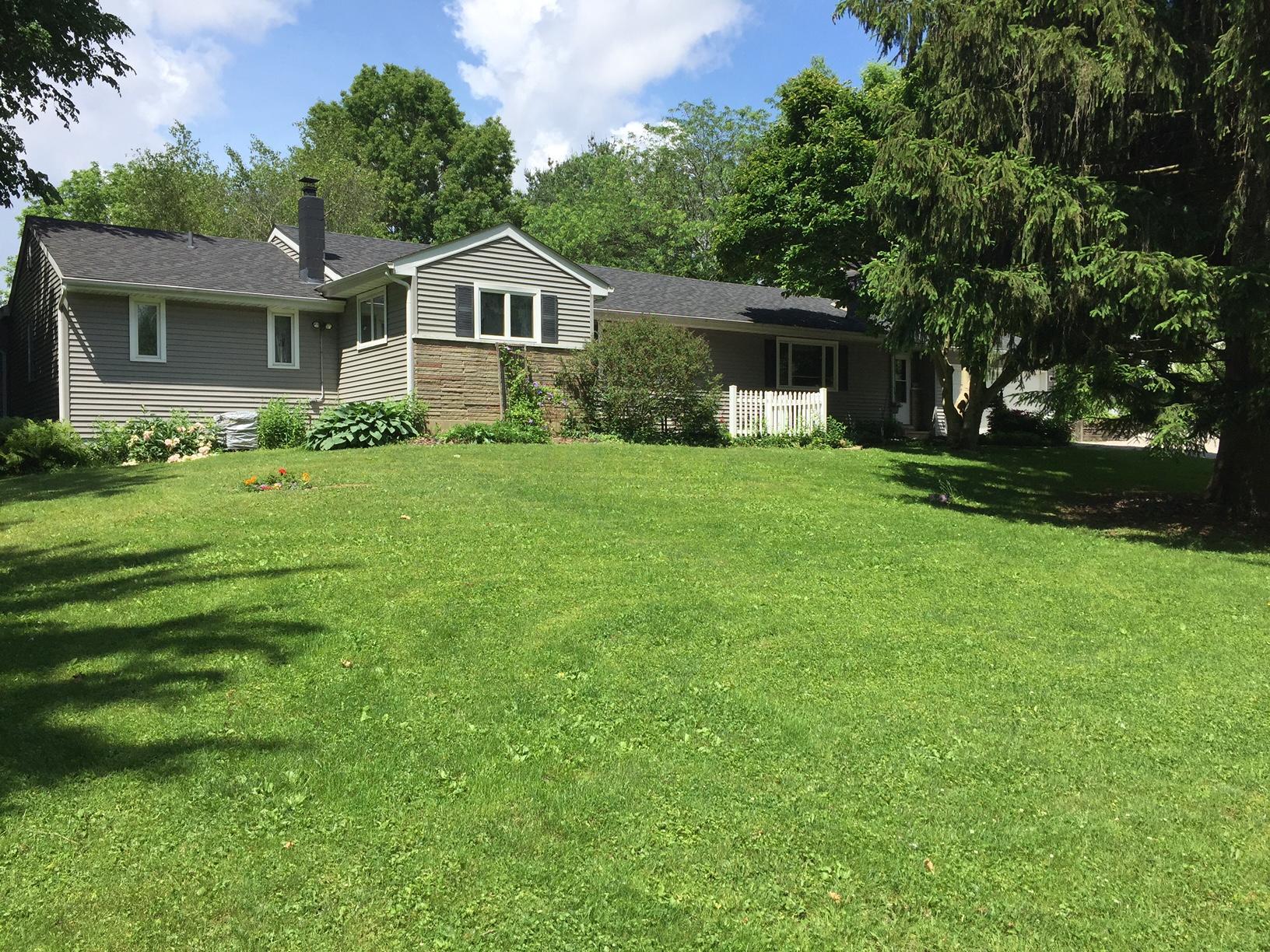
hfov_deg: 61.7
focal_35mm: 29
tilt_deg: -0.9
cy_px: 476
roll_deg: -1.2
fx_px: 1064
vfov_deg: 48.2
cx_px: 635
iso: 32
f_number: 2.2
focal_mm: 4.15
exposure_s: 1/1799
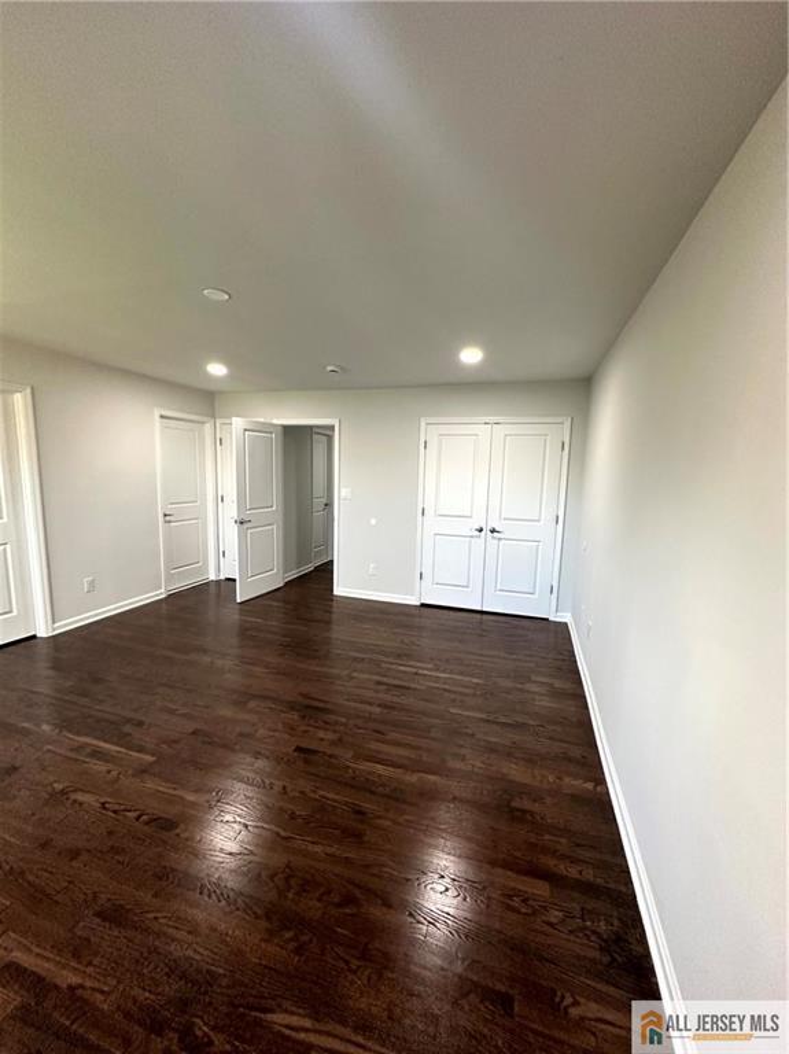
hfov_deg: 85.6
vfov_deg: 102.1
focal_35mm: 14
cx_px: 394
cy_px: 527
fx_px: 426
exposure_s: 1/120
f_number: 2.2
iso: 320
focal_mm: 2.22
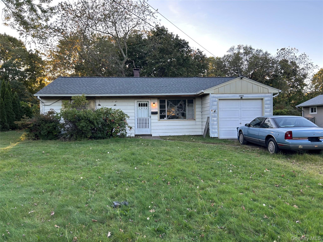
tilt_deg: -1.1
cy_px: 121
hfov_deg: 67.3
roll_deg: +1.0
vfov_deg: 53.1
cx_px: 162
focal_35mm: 26
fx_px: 243
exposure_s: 1/197
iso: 40
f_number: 1.5
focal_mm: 5.7
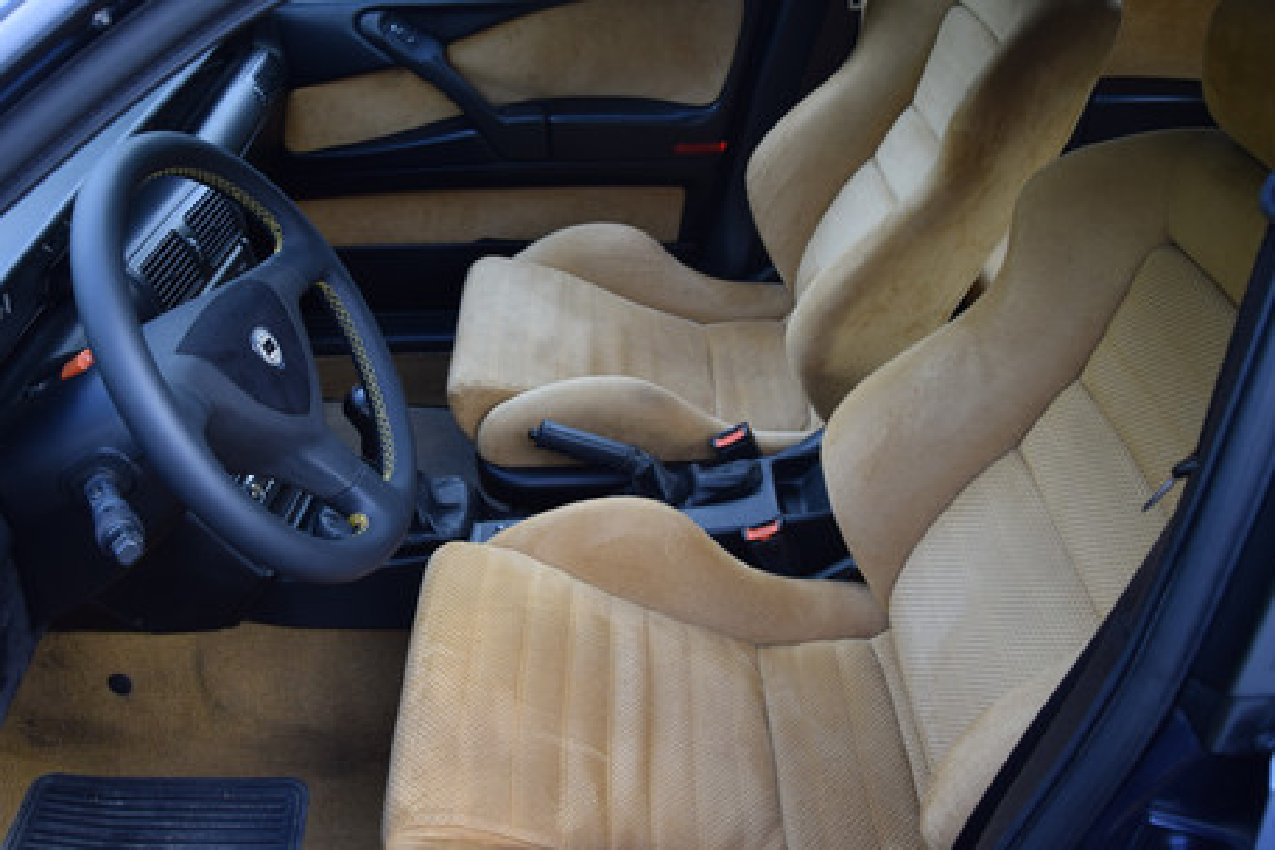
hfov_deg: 55.0
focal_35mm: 35
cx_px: 604
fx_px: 1223
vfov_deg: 38.3
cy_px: 398
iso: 400
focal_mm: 21
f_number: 5
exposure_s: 1/100
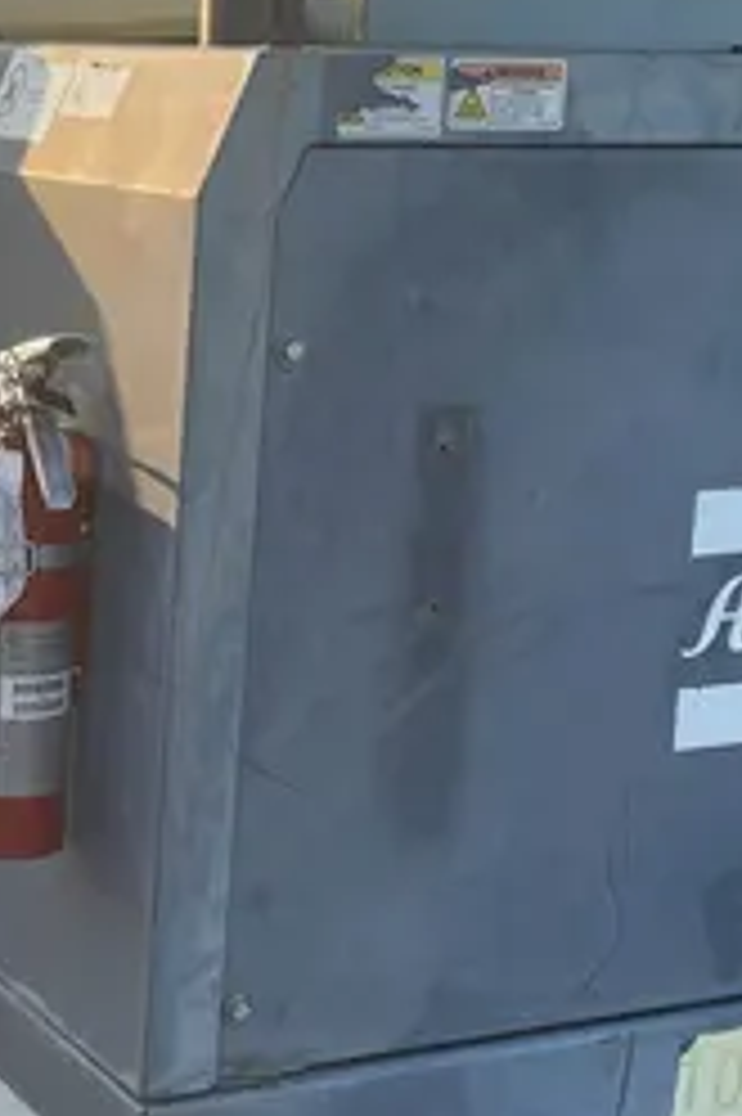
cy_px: 718
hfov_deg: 16.8
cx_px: 40
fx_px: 2477
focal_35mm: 80
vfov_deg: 25.3
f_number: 1.6
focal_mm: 4.2
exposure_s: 1/1171
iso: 32
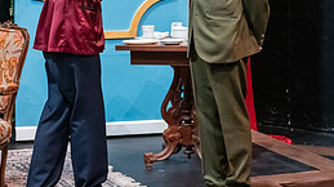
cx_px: 97
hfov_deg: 15.2
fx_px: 1247
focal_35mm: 141
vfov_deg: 8.5
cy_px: 5
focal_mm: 60
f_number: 3.2
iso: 3200
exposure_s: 1/200
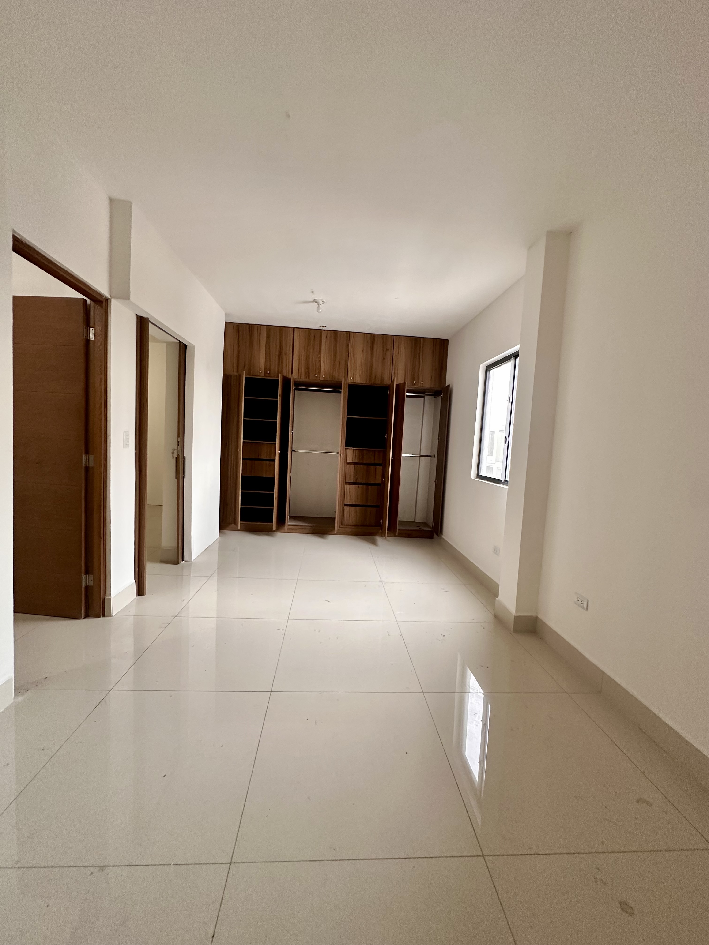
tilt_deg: -4.3
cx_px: 354
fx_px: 382
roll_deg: -4.5
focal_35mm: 14
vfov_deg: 102.1
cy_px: 472
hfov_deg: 85.7
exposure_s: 1/120
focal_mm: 2.22
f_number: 2.2
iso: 250
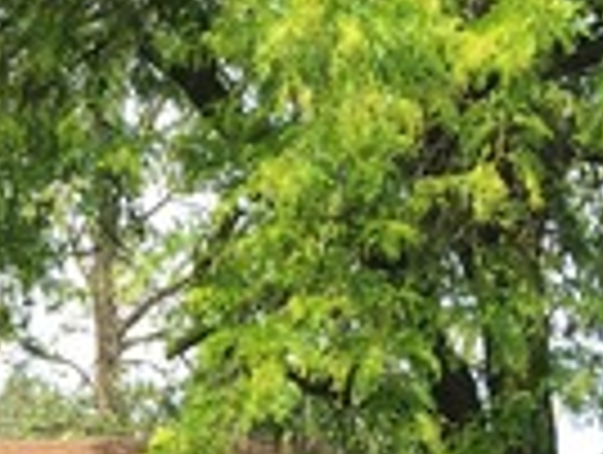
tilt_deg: -2.8
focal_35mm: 138
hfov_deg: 13.5
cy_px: 881
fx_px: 2408
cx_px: -266
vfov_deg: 10.0
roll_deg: +0.7
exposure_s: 1/578
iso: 25
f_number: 2.2
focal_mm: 4.15
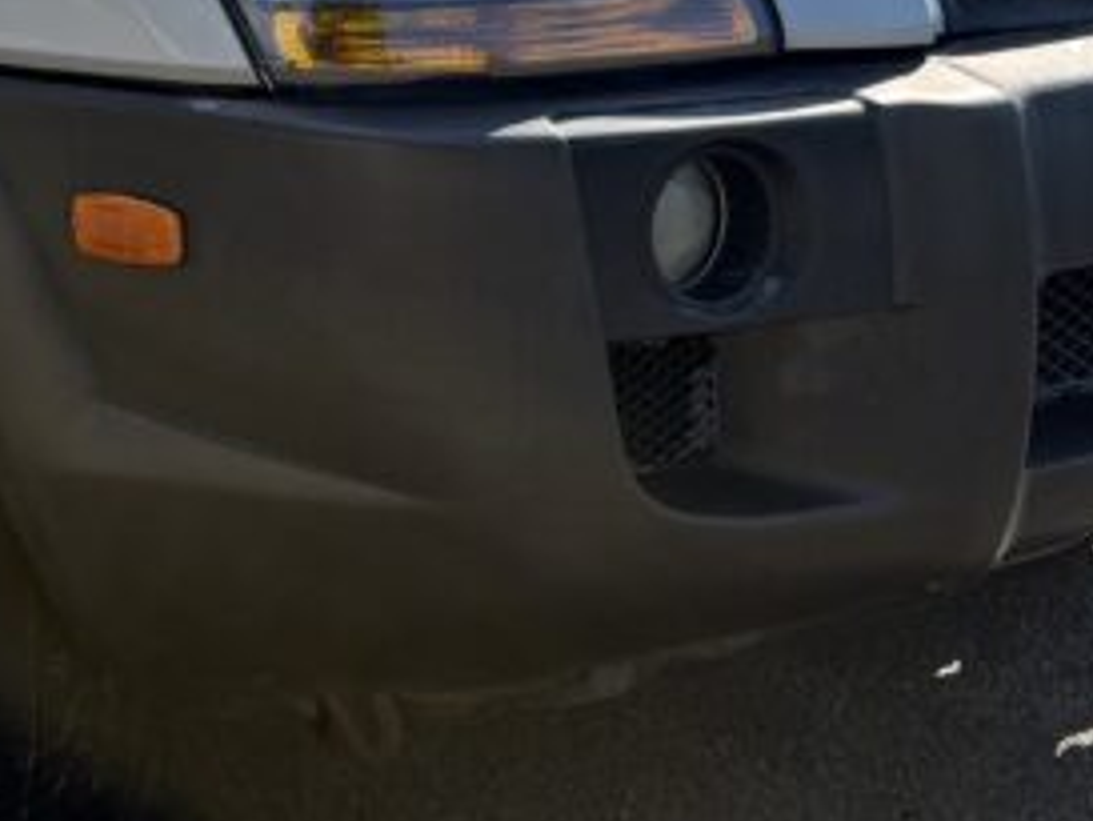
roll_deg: +1.1
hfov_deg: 21.3
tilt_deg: -7.9
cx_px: 92
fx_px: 2843
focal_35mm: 90
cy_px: 52
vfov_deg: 16.2
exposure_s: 1/4975
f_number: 1.78
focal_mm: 6.76
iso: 100
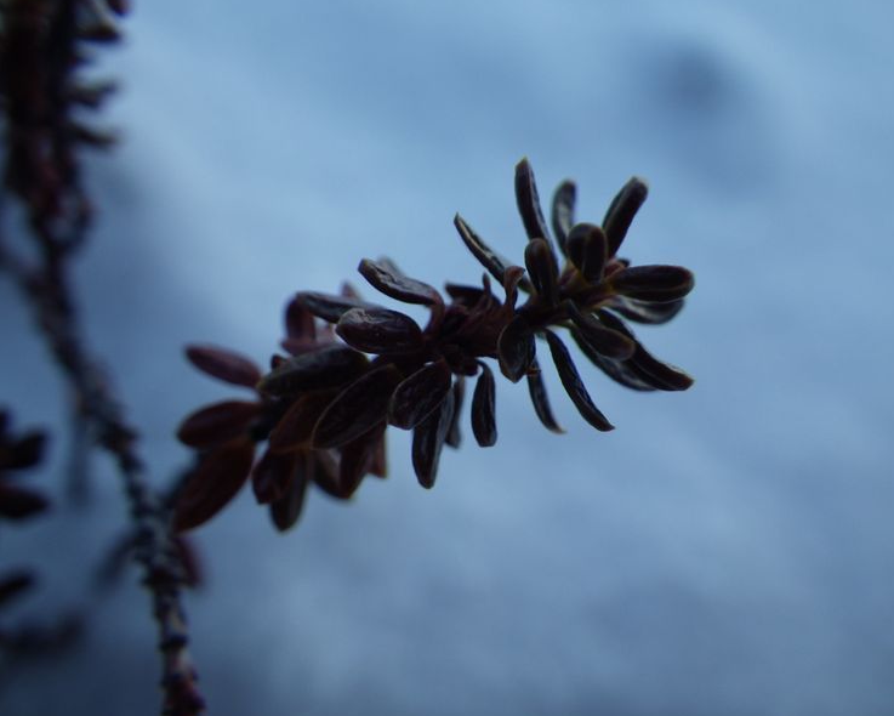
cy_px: 358
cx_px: 465
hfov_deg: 50.3
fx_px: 953
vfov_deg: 41.2
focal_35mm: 36
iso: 125
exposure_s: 1/125
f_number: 3.8
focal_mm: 6.1
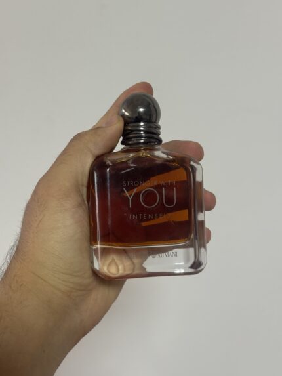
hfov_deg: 30.3
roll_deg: -0.8
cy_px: 188
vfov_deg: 39.6
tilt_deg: -21.0
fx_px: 521
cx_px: 141
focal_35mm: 48
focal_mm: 6.76
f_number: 1.78
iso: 80
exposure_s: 1/50
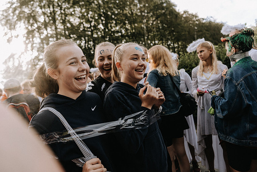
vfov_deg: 53.2
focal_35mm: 24
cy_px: 86
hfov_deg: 73.7
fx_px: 171
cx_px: 128
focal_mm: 24
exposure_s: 1/400
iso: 200
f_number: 2.8
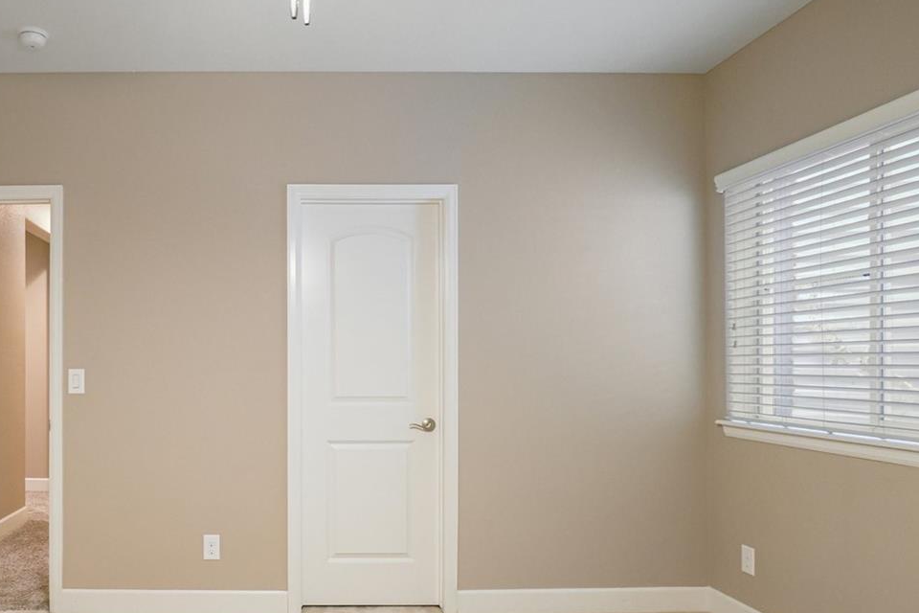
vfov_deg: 51.0
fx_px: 638
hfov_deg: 68.7
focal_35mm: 25
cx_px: 278
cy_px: 365
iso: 400
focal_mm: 10
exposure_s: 1/5
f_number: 8
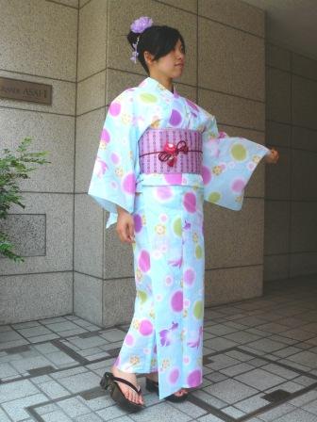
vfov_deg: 51.4
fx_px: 440
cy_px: 211
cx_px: 158
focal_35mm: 36
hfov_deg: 39.7
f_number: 4
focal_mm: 6
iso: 100
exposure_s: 1/125
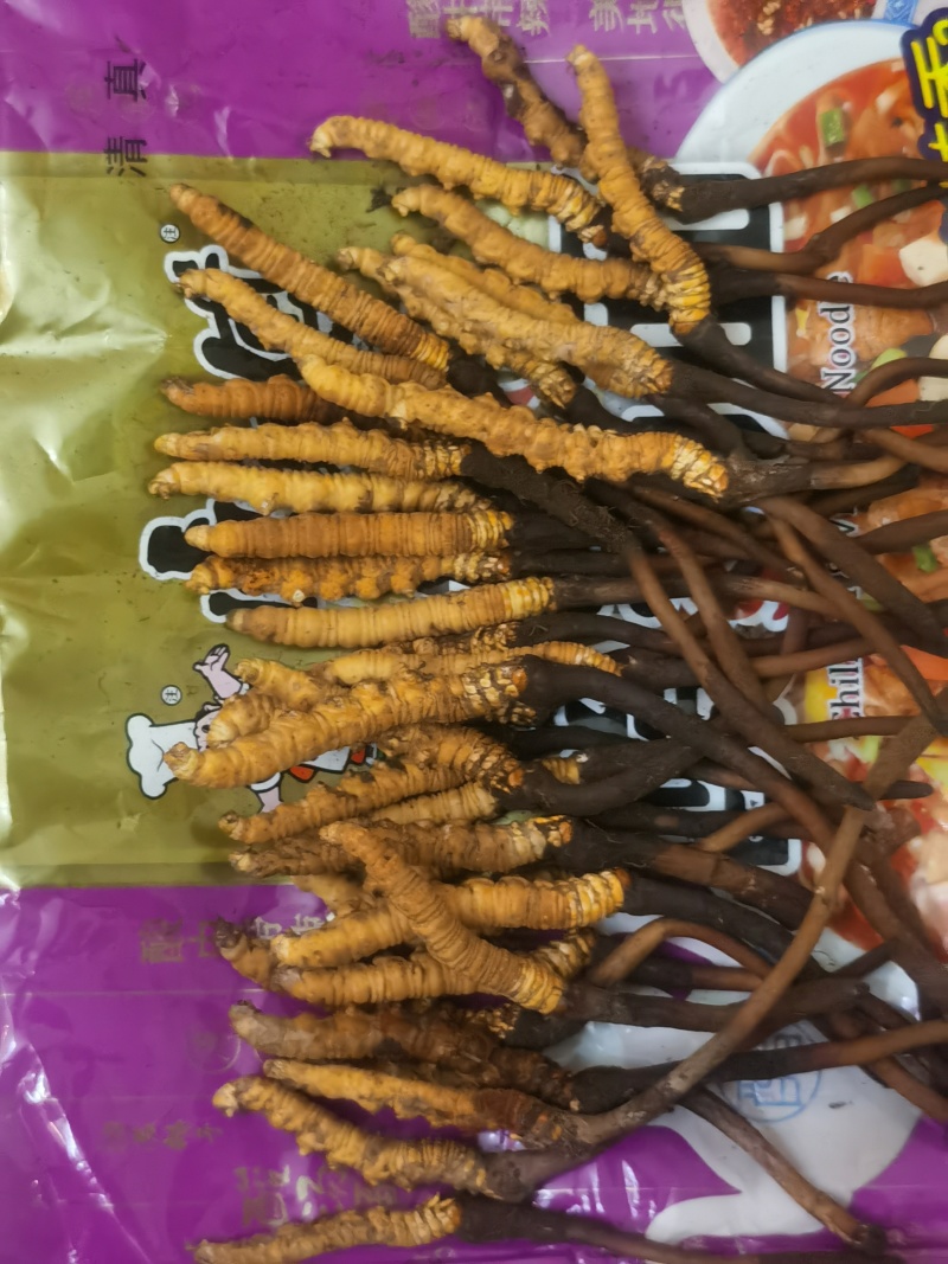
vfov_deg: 25.7
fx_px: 2776
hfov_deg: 19.4
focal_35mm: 76
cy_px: 632
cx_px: 474
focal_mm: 5.56
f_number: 1.6
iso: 500
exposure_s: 1/25
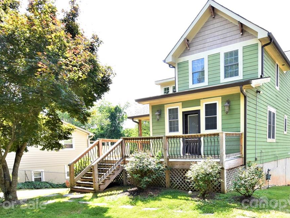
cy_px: 105
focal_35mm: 17
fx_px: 142
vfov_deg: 74.7
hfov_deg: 90.5
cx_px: 164
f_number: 9
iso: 400
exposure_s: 1/100
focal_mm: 10
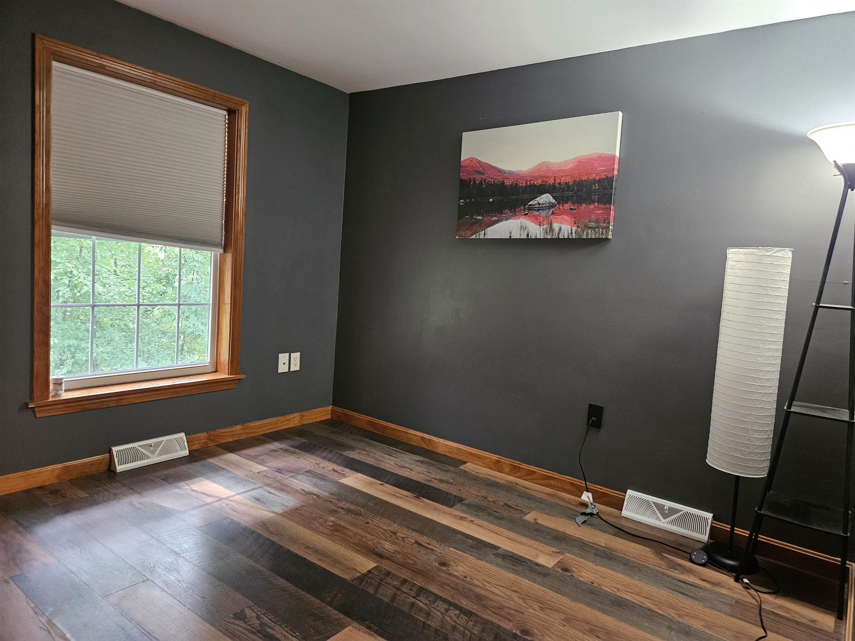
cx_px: 428
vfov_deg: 58.9
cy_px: 320
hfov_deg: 73.9
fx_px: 568
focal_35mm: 23
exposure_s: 1/24
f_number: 1.8
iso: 800
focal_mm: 5.4
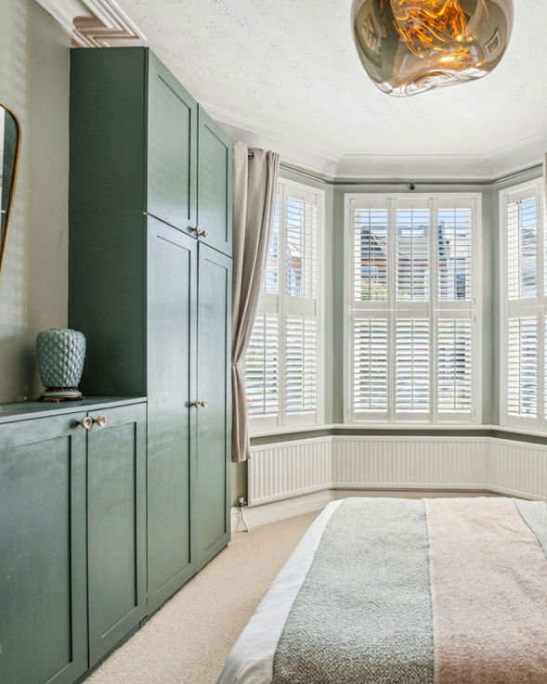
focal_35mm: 22
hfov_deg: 58.7
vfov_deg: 75.1
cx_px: 430
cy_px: 342
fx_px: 445
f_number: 8
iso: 640
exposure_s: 1/100
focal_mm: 10
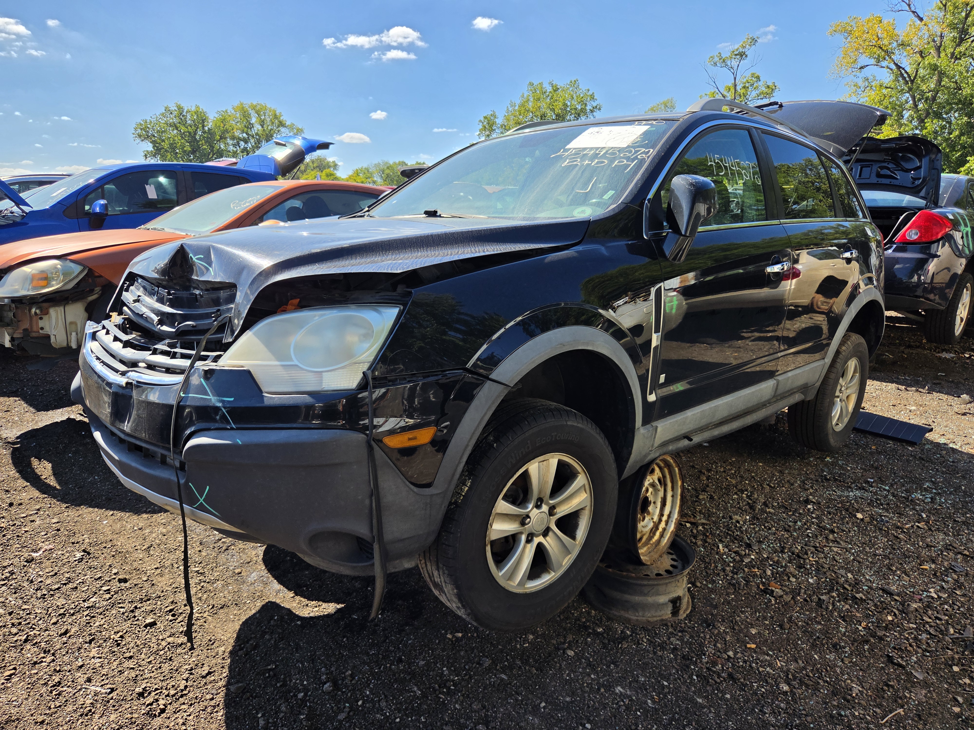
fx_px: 647
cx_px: 487
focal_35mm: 23
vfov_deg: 58.9
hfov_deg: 73.9
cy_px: 365
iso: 80
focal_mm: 5.4
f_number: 1.8
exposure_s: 1/3126
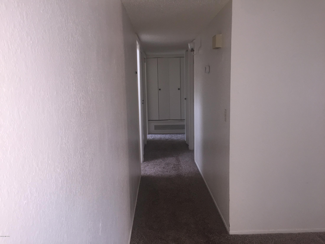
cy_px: 122
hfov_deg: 61.7
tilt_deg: -10.2
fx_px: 272
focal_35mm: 29
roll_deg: +0.2
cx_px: 162
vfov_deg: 48.2
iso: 80
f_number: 2.2
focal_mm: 4.15
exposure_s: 1/30
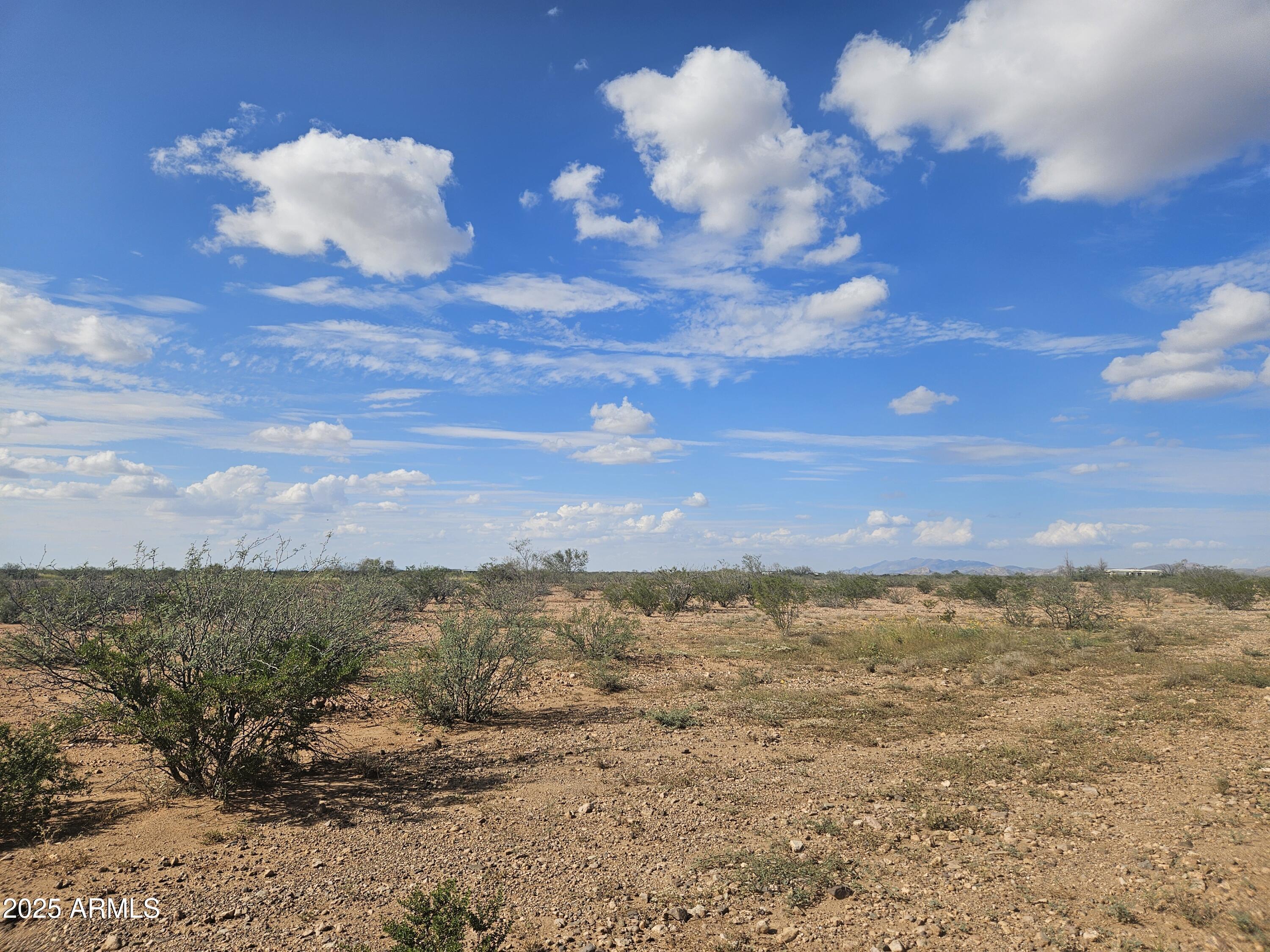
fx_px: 844
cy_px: 476
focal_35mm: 23
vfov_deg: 58.9
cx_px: 635
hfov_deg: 73.9
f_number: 1.8
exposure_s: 1/3211
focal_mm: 5.4
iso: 25
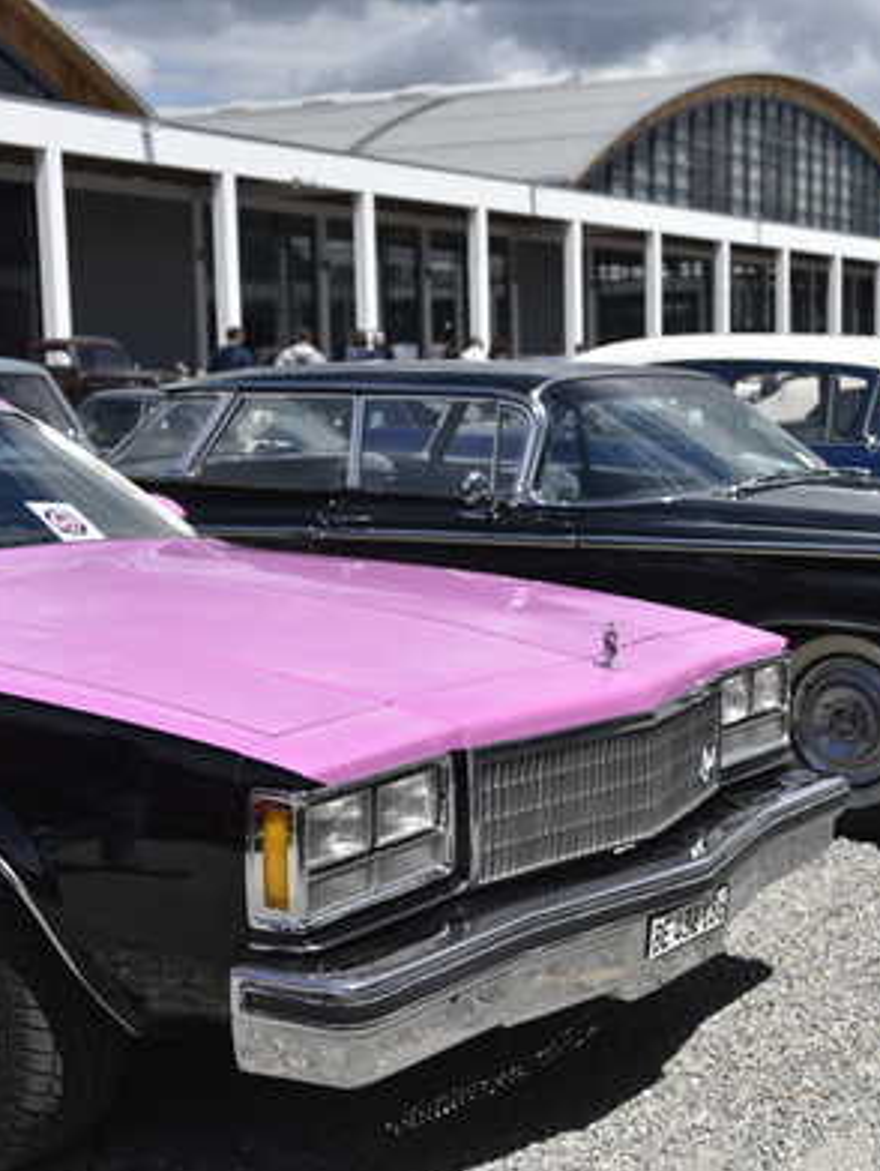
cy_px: 596
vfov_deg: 34.3
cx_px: 626
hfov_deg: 25.9
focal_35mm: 56
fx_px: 1895
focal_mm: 38
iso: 320
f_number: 4.5
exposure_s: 1/4000
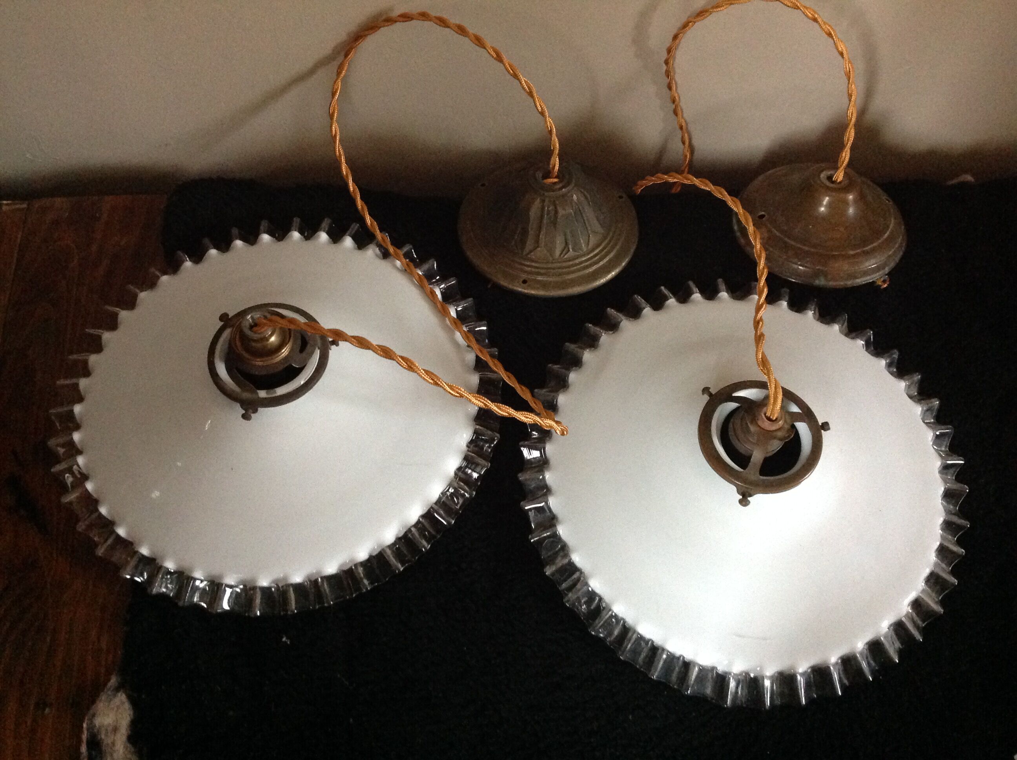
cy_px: 380
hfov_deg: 52.7
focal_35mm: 35
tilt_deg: -62.6
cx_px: 508
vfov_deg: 40.6
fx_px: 1027
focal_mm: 4.28
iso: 500
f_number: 2.4
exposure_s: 1/15
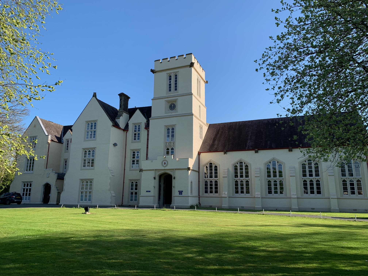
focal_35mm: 26
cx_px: 184
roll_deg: -1.0
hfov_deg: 67.3
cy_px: 138
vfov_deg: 53.1
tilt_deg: +11.4
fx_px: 276
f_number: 1.8
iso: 25
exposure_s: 1/1163
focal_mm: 4.25
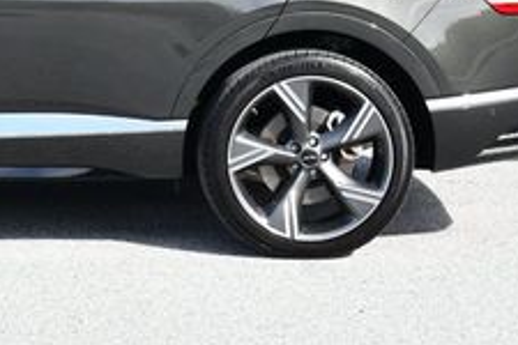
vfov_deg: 8.2
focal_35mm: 165
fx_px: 2374
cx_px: -76
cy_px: -113
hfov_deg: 12.2
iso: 200
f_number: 7.1
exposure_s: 1/250
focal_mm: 29
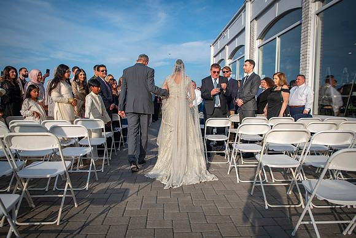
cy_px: 118
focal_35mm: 26
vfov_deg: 50.2
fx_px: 254
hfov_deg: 70.1
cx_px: 178
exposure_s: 1/1000
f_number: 2.8
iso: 50
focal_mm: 24
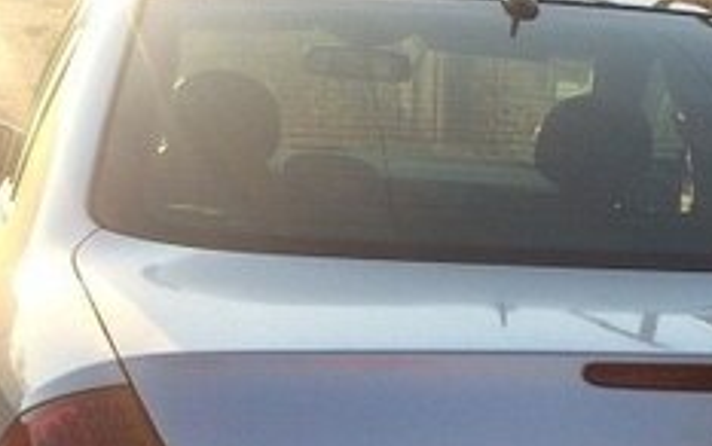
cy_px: 643
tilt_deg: -21.7
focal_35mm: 87
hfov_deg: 23.7
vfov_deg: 14.2
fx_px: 1689
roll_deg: -2.8
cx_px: 443
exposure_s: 1/820
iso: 32
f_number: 2.2
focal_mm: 4.15
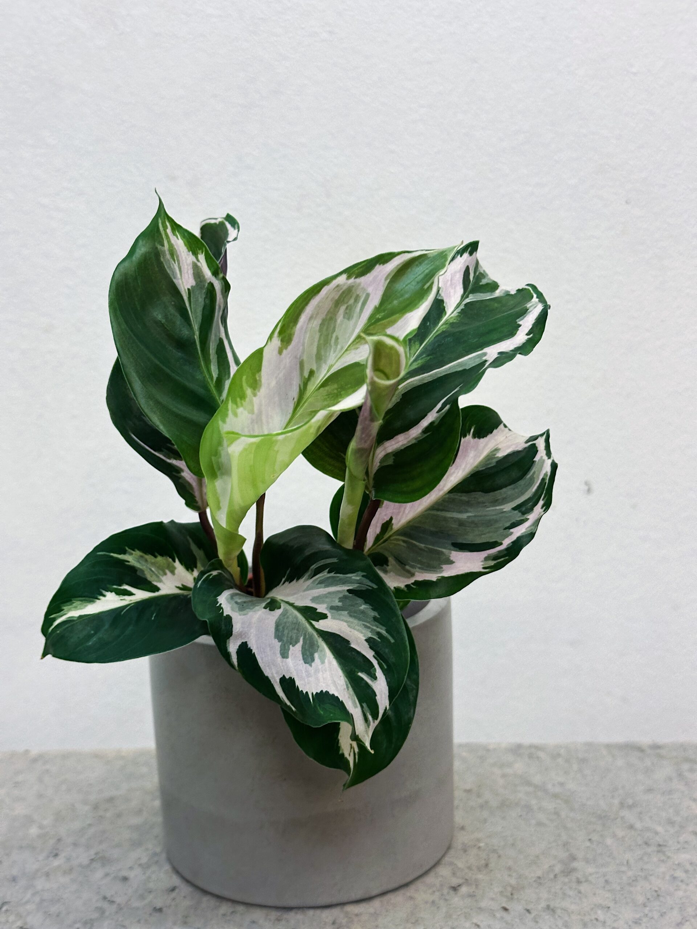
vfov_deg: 39.7
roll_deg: +1.3
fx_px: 1289
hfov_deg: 30.3
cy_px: 464
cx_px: 348
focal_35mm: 48
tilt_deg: -9.7
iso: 200
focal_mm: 6.86
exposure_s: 1/50
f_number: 1.78
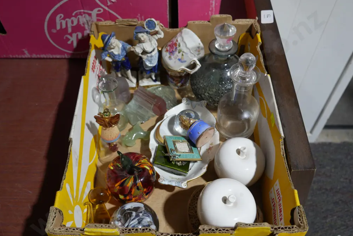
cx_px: 177
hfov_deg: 53.1
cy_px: 124
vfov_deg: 36.9
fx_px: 353
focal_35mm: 36
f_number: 4
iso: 250
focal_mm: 17
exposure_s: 1/60
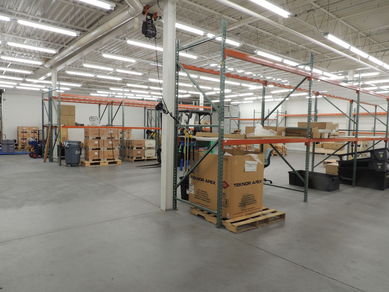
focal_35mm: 24
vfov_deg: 56.8
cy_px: 146
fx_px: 270
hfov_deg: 71.6
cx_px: 194
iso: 160
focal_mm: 4.3
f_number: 3.7
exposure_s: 1/30
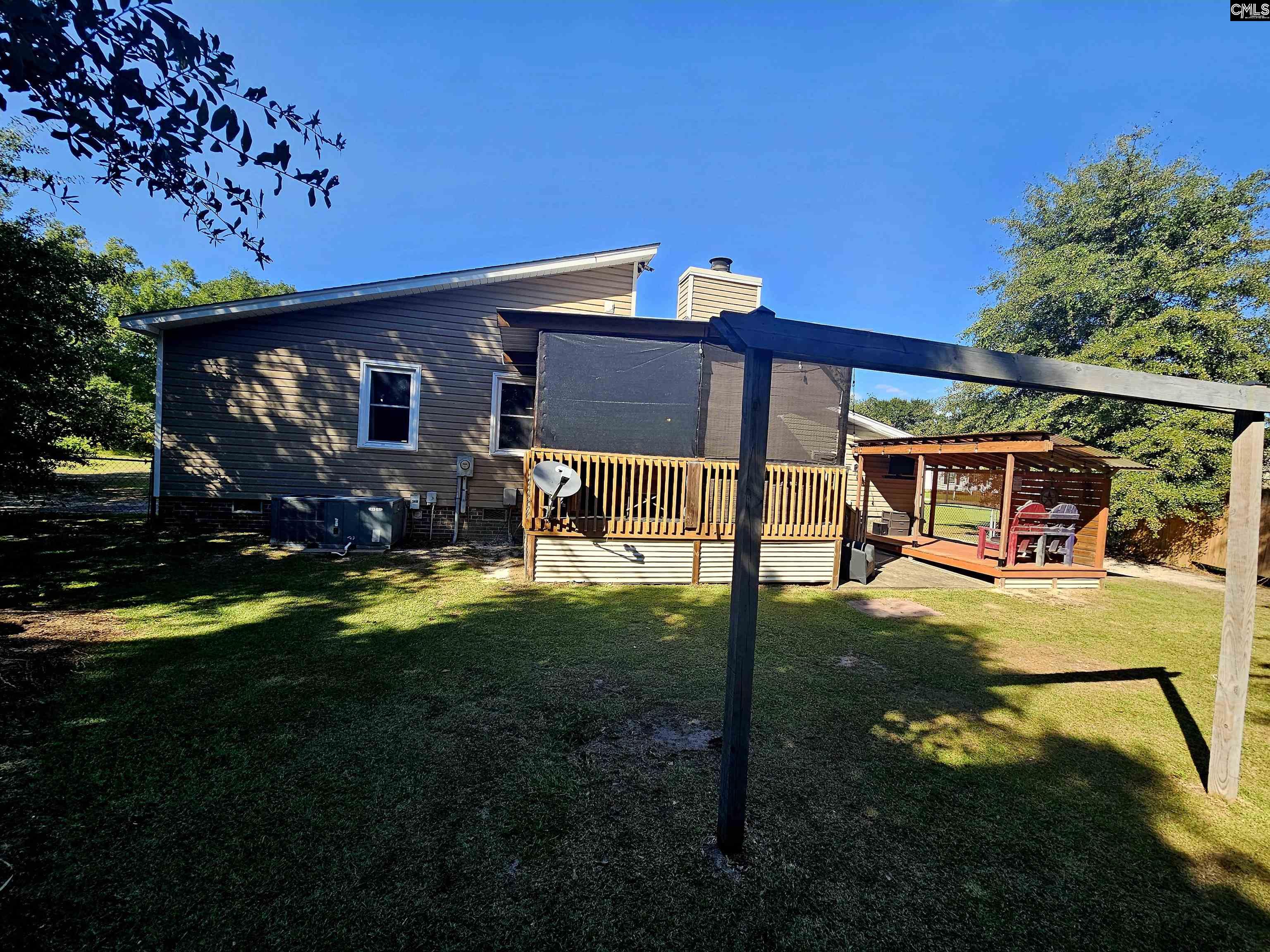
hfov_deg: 106.2
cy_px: 476
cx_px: 635
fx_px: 477
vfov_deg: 89.9
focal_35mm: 13
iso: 50
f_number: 2.2
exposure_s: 1/625
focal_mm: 2.2
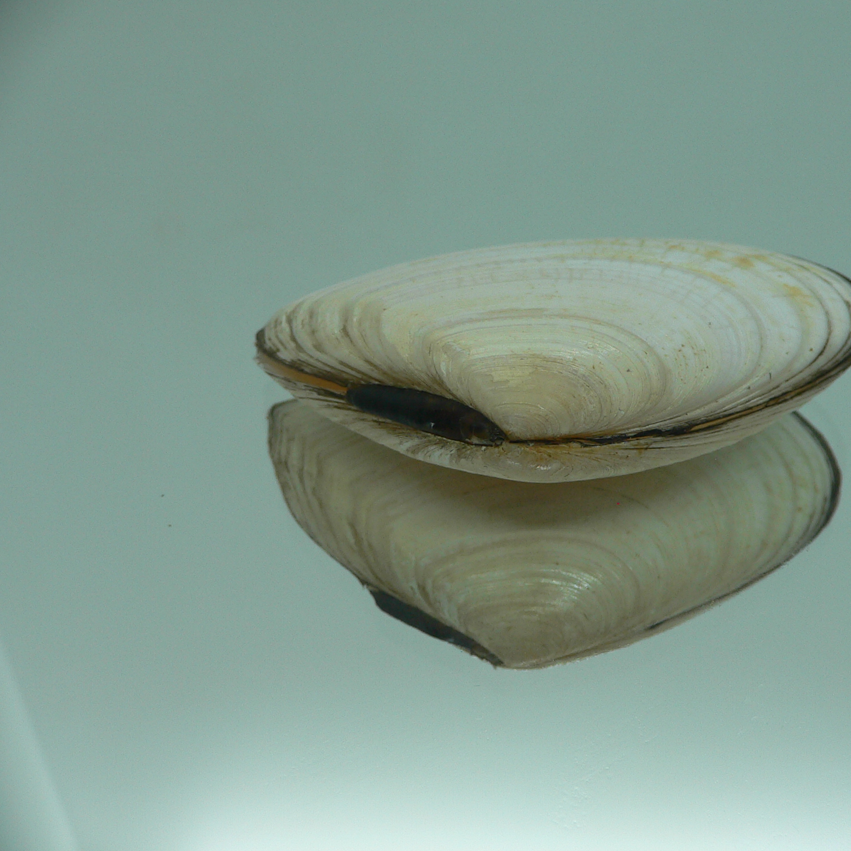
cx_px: 554
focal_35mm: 42
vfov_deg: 40.0
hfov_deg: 39.6
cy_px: 418
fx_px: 1168
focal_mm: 4.6
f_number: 2.8
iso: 80
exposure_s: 1/80
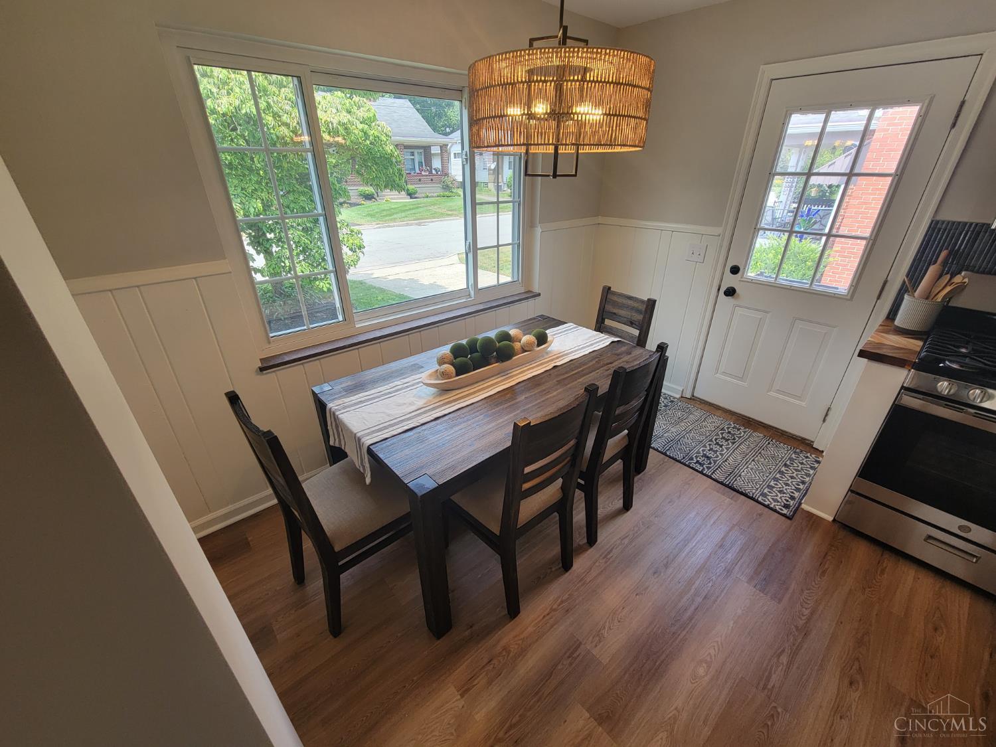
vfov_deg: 89.9
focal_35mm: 13
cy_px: 374
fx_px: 374
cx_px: 498
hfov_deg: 106.2
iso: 100
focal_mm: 2.2
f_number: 2.2
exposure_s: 1/120
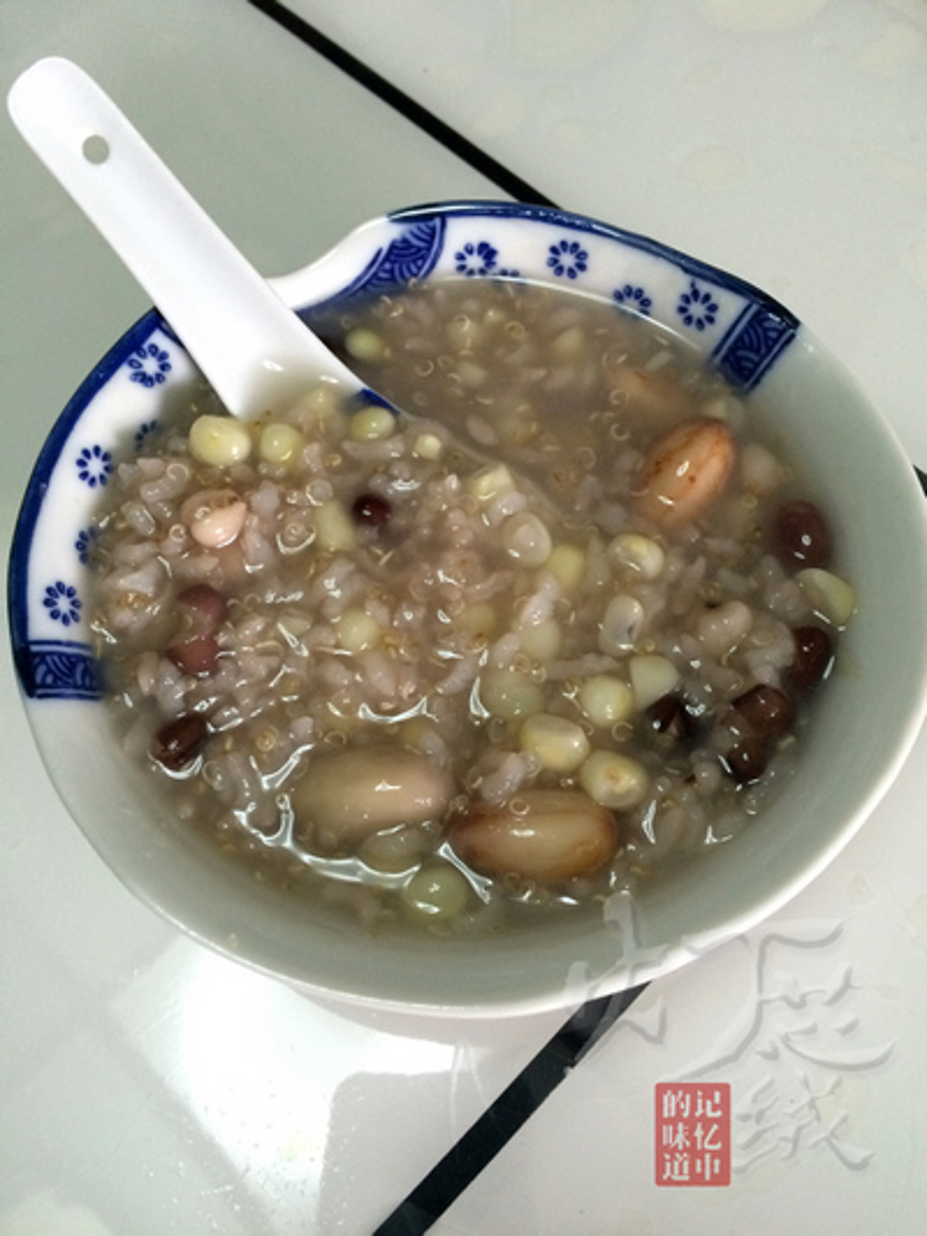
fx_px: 1035
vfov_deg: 61.6
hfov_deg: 48.2
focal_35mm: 29
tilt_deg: -65.9
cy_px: 618
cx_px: 464
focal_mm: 4.15
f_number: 2.2
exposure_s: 1/33
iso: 250
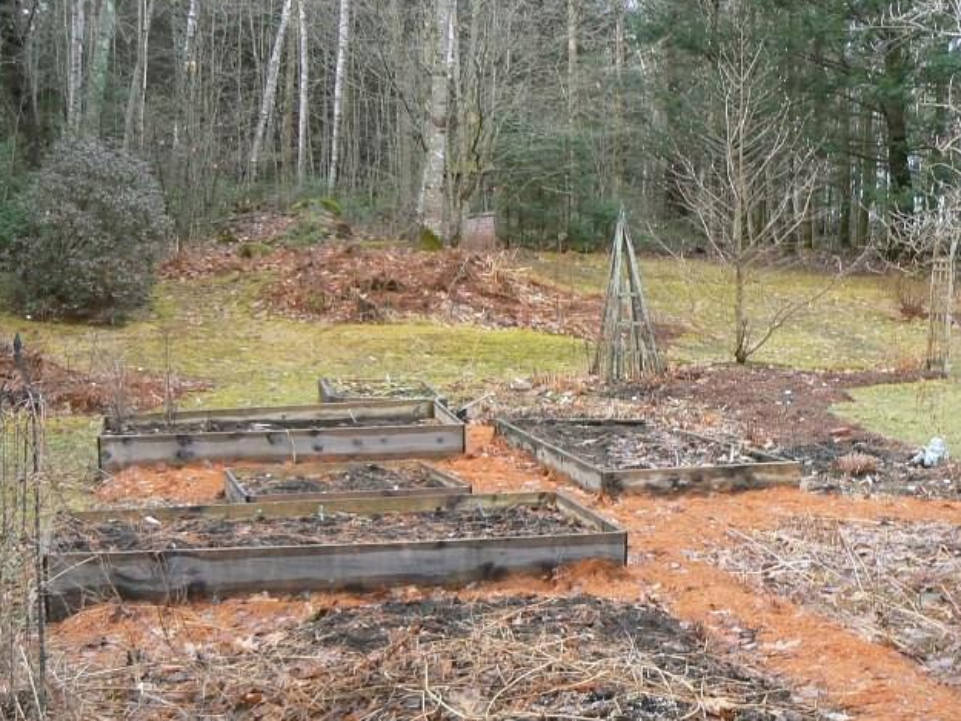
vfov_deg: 24.5
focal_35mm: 59
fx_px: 1638
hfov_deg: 32.5
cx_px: 606
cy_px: 555
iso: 80
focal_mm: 6
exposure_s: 1/60
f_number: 4
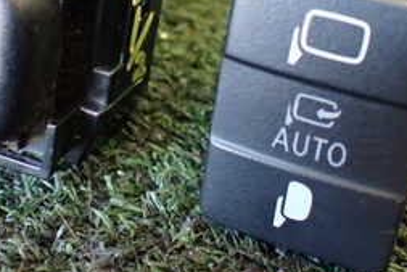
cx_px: 129
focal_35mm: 74
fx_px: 837
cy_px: -40
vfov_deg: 17.7
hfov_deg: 27.1
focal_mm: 5.4
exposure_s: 1/40
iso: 800
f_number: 2.3
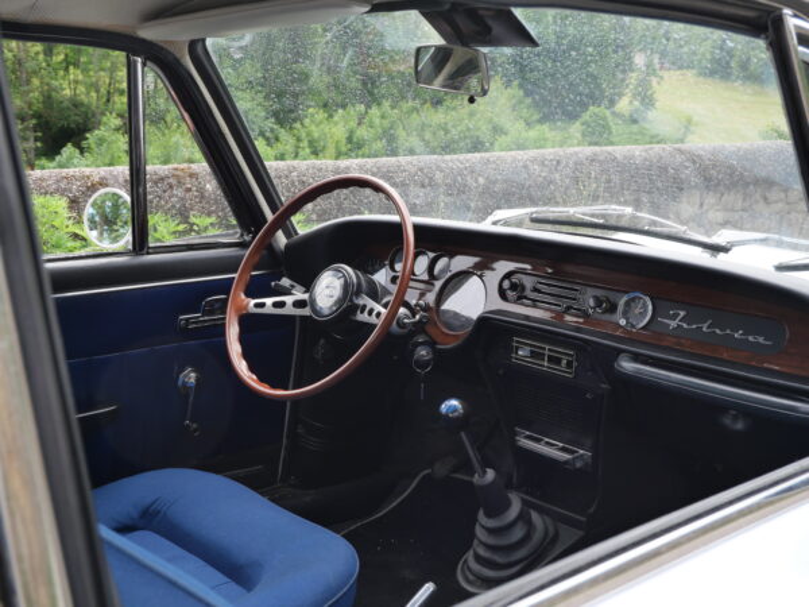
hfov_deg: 46.8
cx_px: 404
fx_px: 935
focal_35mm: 40
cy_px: 304
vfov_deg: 36.0
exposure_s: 1/160
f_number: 5.6
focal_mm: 20
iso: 200
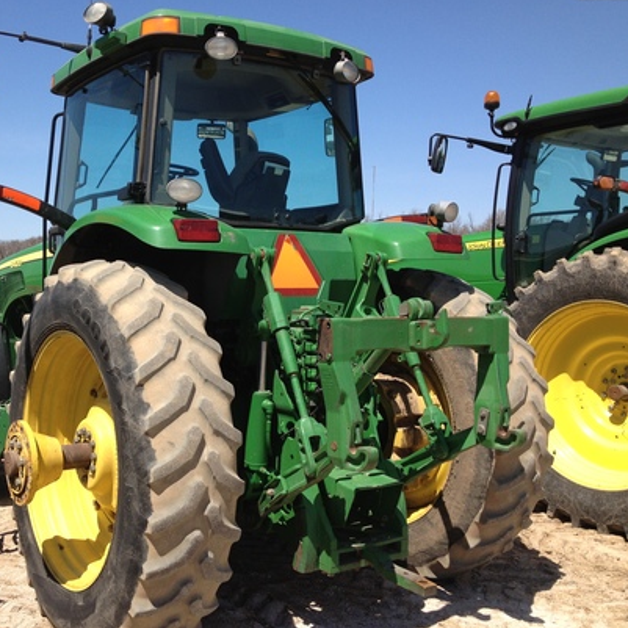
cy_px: 310
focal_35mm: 42
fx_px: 862
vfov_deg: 40.0
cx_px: 208
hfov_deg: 39.5
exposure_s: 1/1381
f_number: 2.4
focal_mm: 4.28
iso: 50
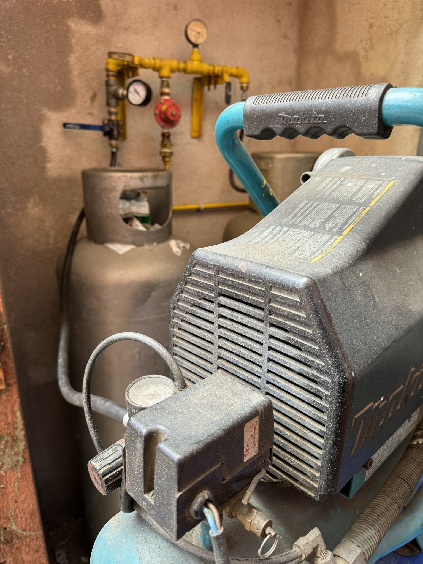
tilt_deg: -20.6
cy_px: 282
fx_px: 391
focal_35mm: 24
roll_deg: -0.2
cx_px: 212
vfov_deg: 71.6
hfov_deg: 56.8
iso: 200
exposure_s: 1/121
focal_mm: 6.76
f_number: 1.78
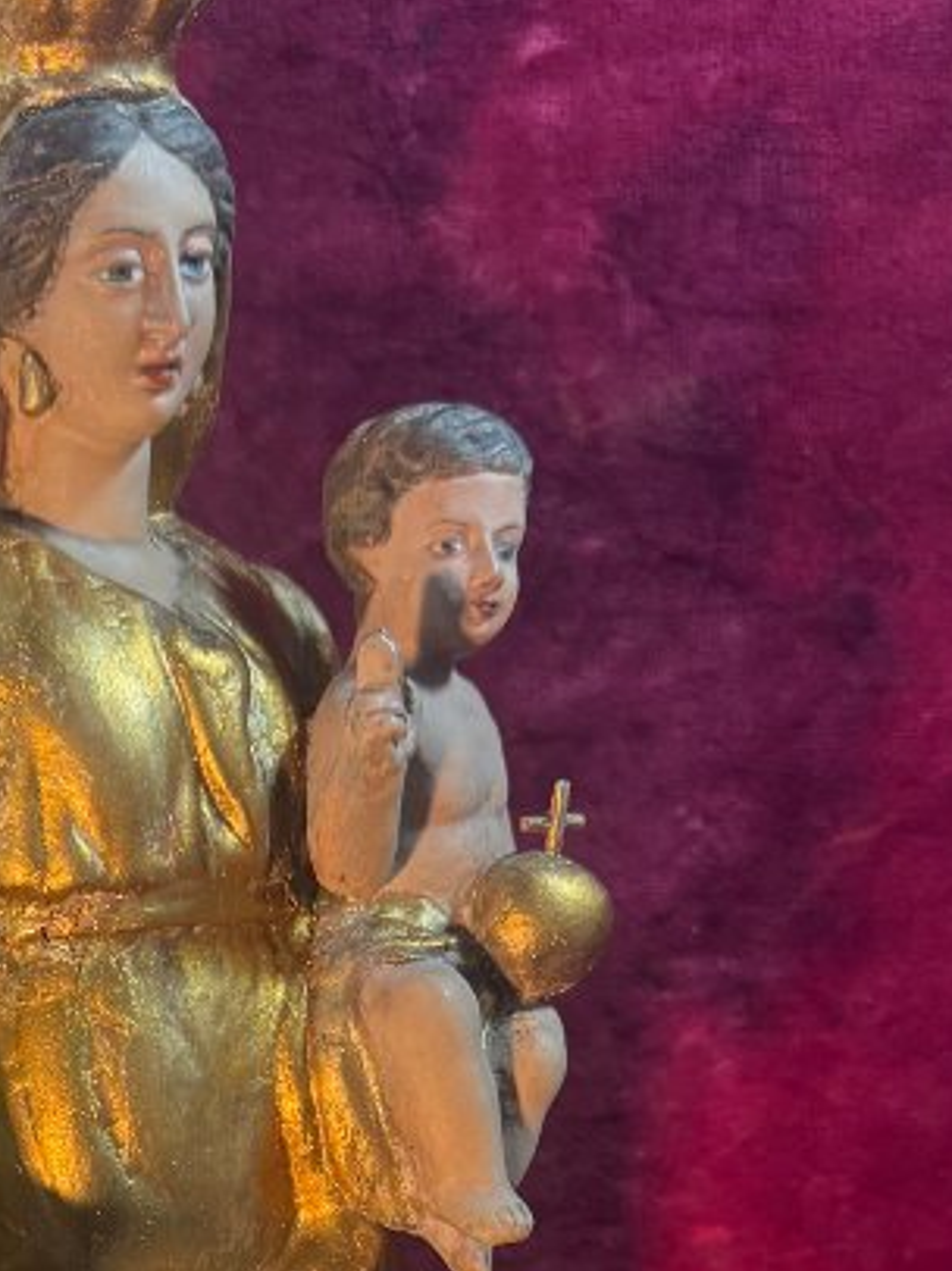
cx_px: 97
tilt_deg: -11.4
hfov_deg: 20.3
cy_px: 1503
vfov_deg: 24.9
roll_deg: +0.8
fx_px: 2606
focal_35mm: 71
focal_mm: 6.76
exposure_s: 1/100
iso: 200
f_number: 1.78
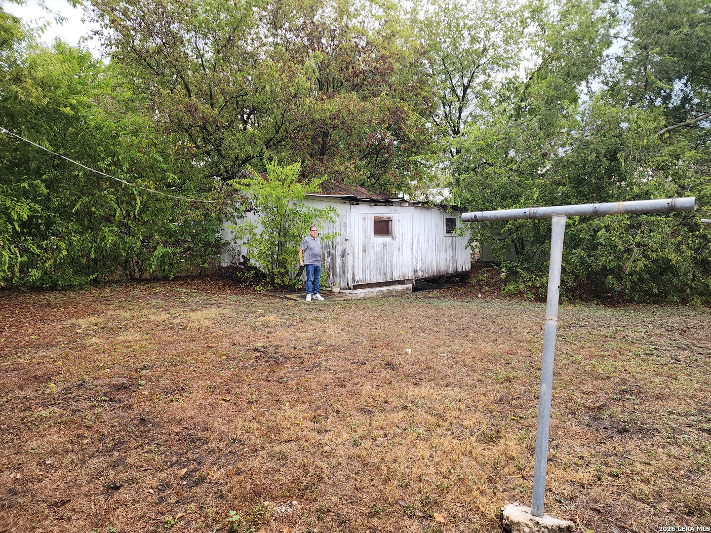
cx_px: 356
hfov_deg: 73.9
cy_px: 266
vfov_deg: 58.9
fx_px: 472
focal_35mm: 23
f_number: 1.8
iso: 12
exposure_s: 1/162
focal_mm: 6.4
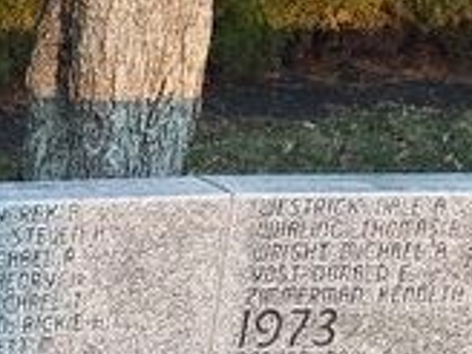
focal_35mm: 112
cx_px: -380
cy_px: 553
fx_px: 1527
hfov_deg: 15.2
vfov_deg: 12.5
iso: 284
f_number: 1.8
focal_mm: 5.56
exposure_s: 1/120
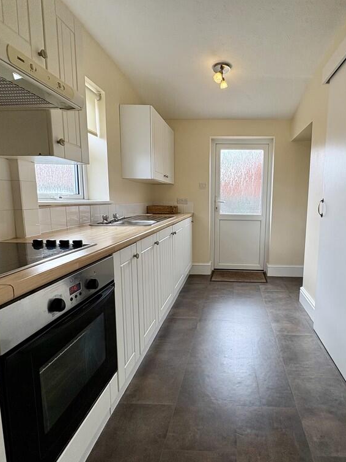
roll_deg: -0.7
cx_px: 227
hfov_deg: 67.0
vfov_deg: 84.7
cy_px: 231
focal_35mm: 19
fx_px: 253
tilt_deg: -7.1
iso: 64
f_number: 2.2
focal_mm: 2.22
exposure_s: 1/111
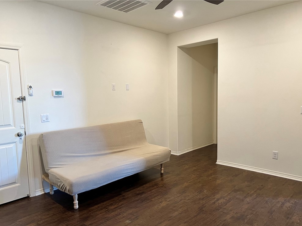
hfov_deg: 65.3
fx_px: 236
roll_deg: +1.0
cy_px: 117
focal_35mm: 27
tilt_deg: -5.9
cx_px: 152
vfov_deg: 51.4
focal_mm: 5.7
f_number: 1.5
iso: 160
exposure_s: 1/60
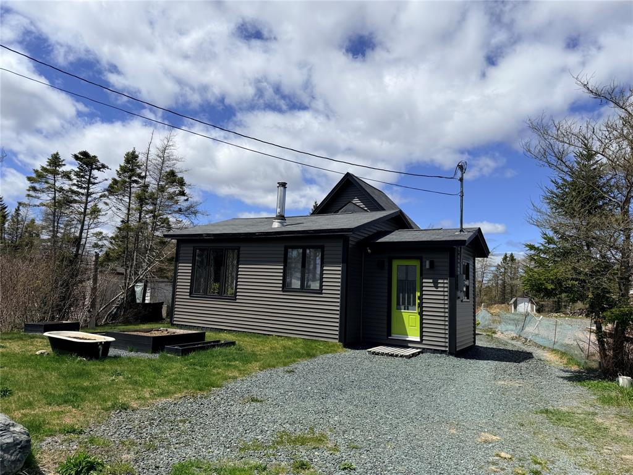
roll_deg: -1.8
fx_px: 439
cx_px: 316
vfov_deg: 56.8
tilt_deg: +7.9
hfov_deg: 71.6
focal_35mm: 24
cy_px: 238
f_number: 1.78
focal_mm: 6.76
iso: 80
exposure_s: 1/8130
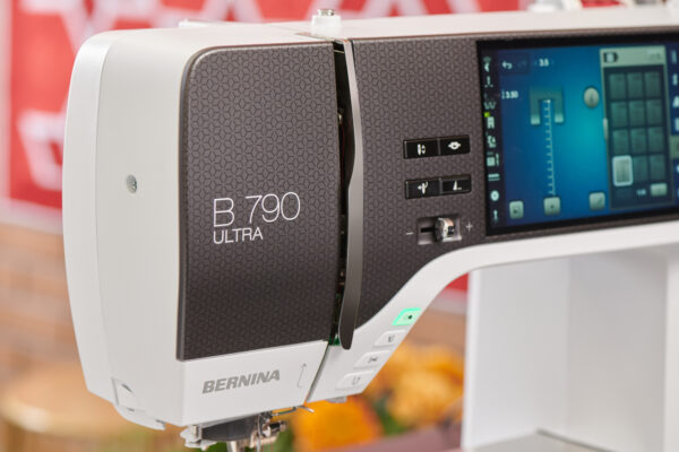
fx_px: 1980
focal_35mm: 105
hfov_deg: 19.5
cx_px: 340
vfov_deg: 13.0
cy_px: 226
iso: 200
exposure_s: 1/25
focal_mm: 105
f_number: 7.1
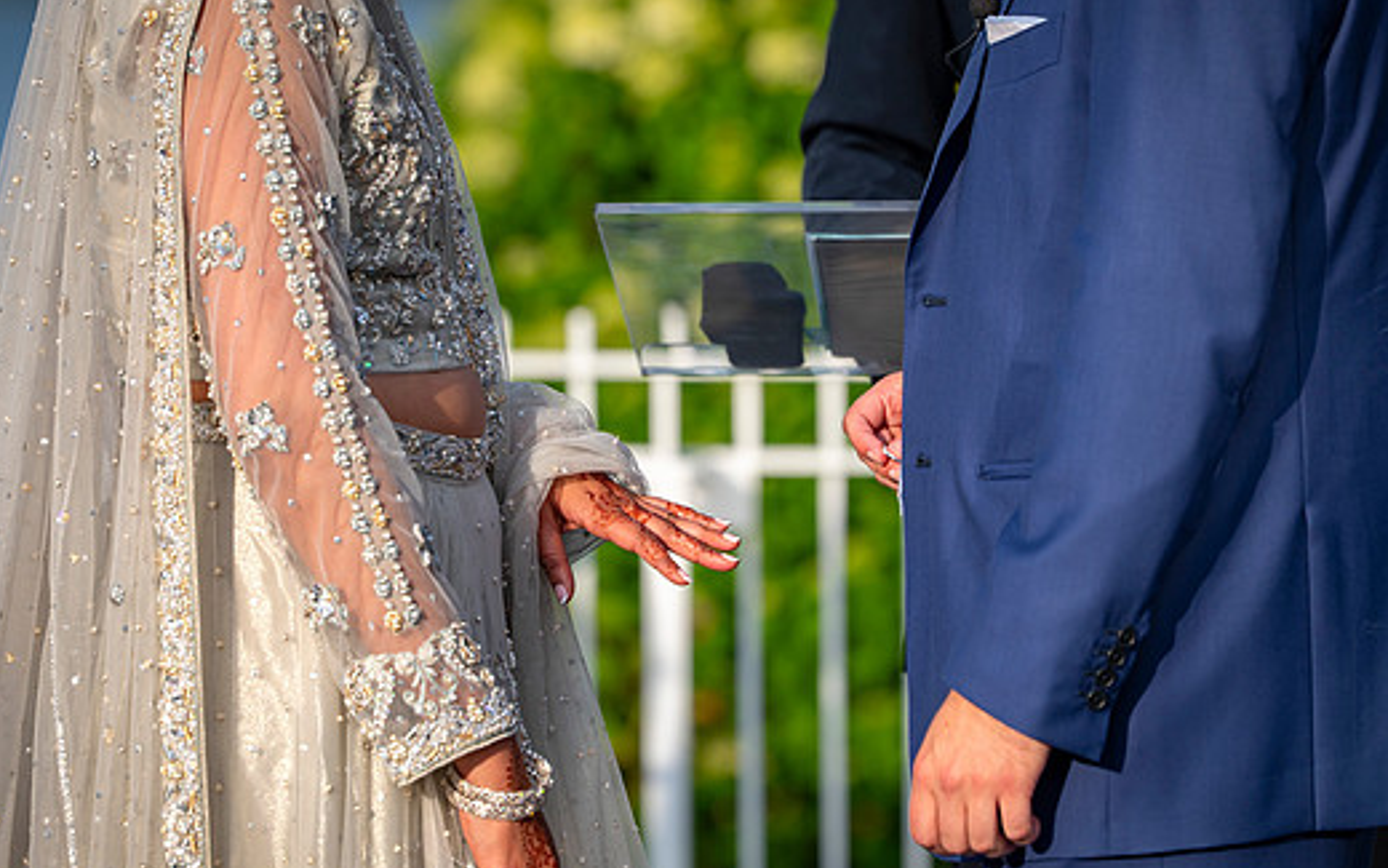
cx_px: 719
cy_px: 461
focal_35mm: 246
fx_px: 9306
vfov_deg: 5.3
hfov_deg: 8.5
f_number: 4.5
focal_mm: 200
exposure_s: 1/1000
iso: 160
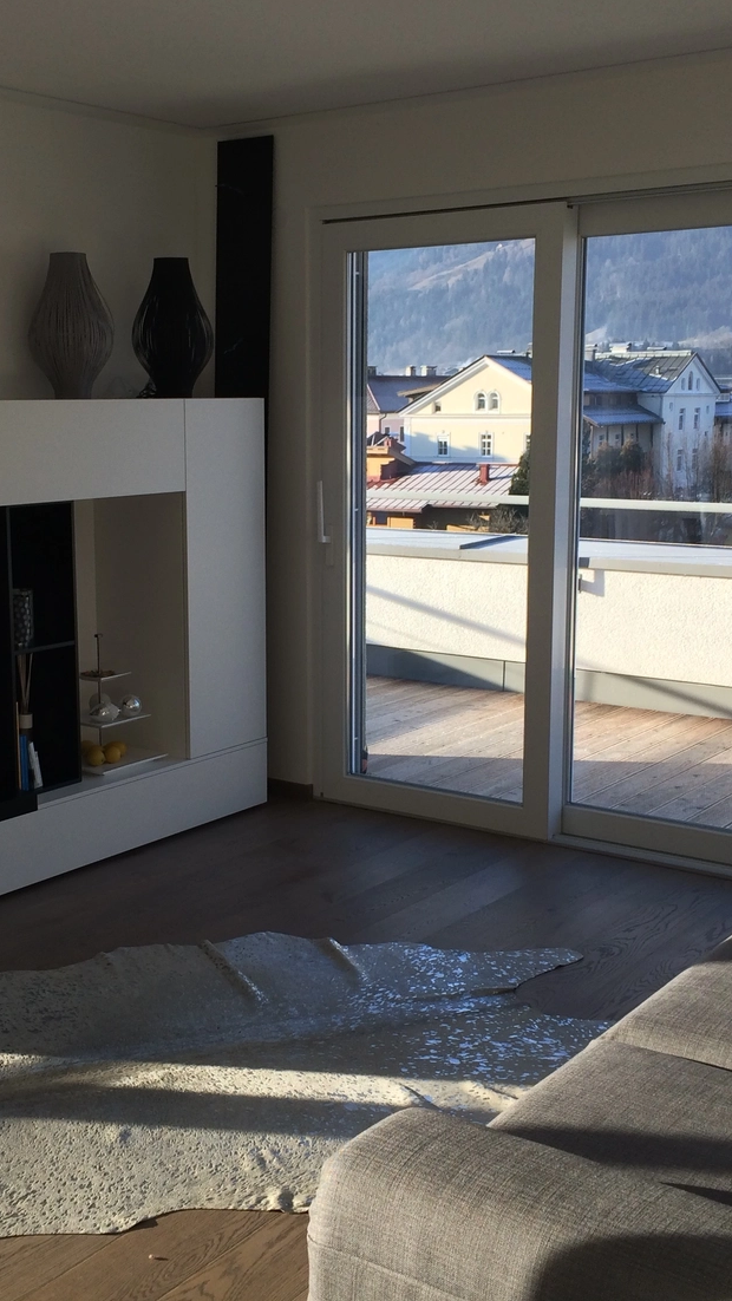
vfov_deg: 47.4
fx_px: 1484
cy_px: 643
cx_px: 269
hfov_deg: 27.6
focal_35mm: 43
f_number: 2.2
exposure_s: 1/402
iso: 32
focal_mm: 4.15
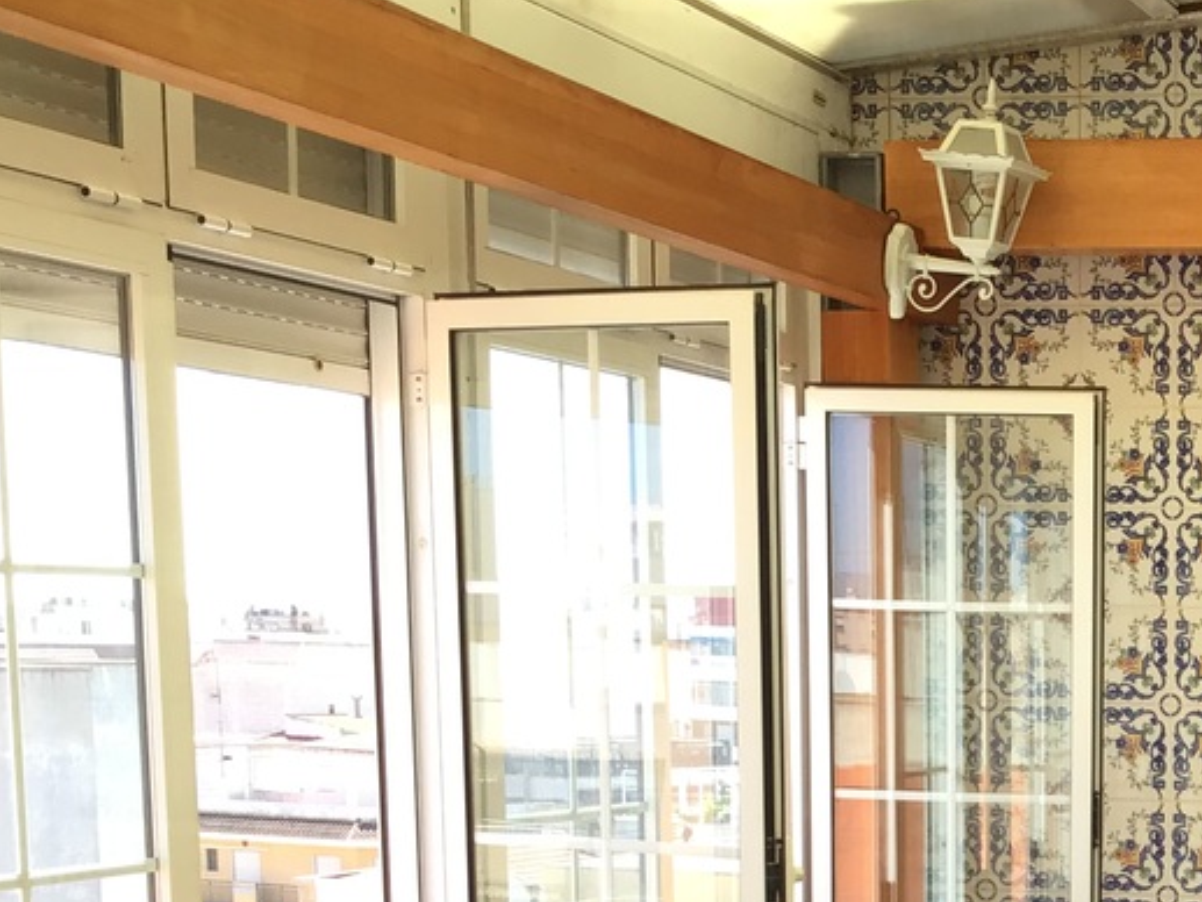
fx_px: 2709
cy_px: 1101
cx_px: 1316
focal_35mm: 78
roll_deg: -1.0
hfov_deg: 23.5
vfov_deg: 17.9
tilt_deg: -12.6
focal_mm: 3.3
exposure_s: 1/236
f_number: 2.4
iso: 25
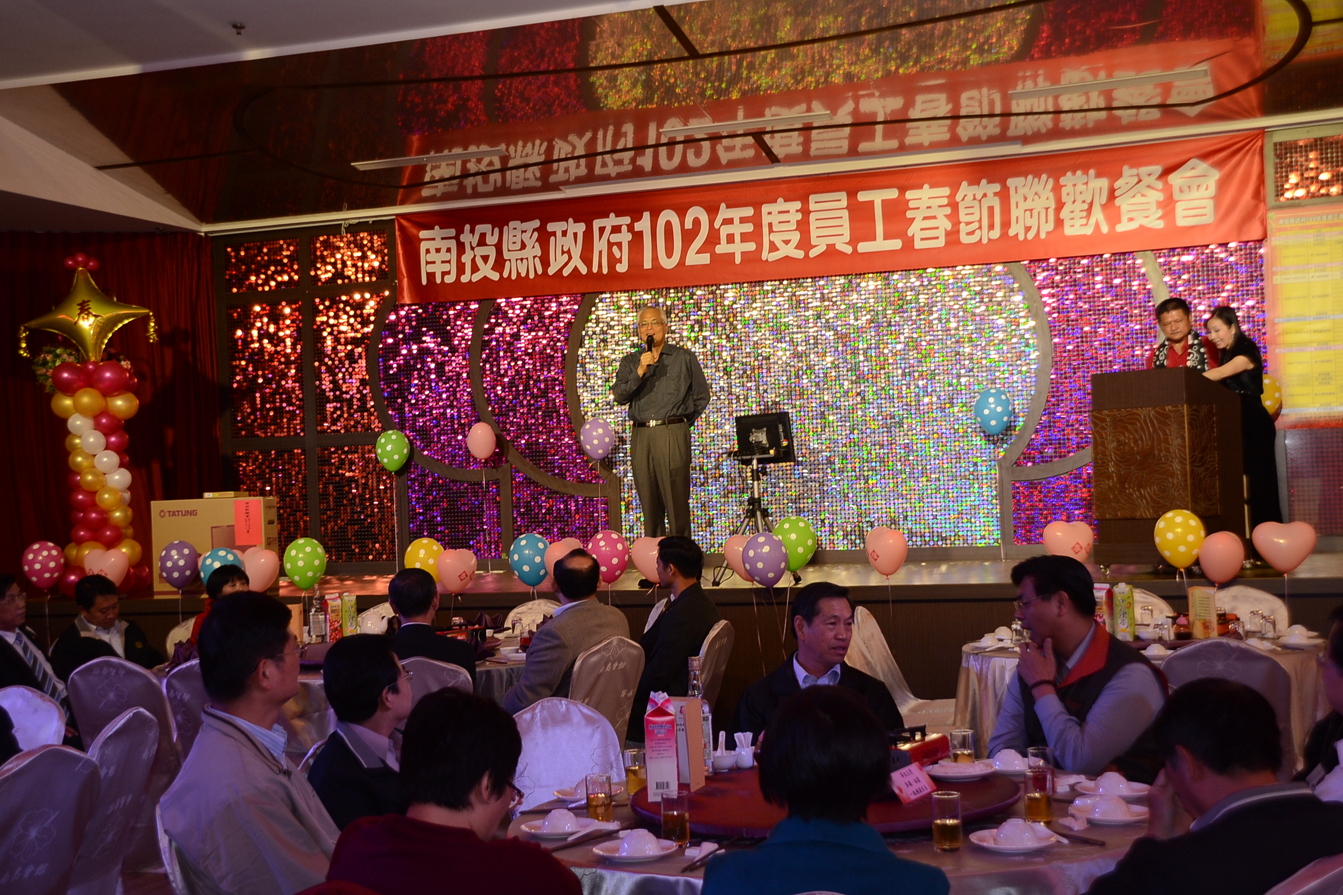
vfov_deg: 28.1
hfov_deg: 41.1
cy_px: 448
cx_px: 672
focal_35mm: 48
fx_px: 1791
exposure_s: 1/15
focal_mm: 32
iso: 320
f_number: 6.3
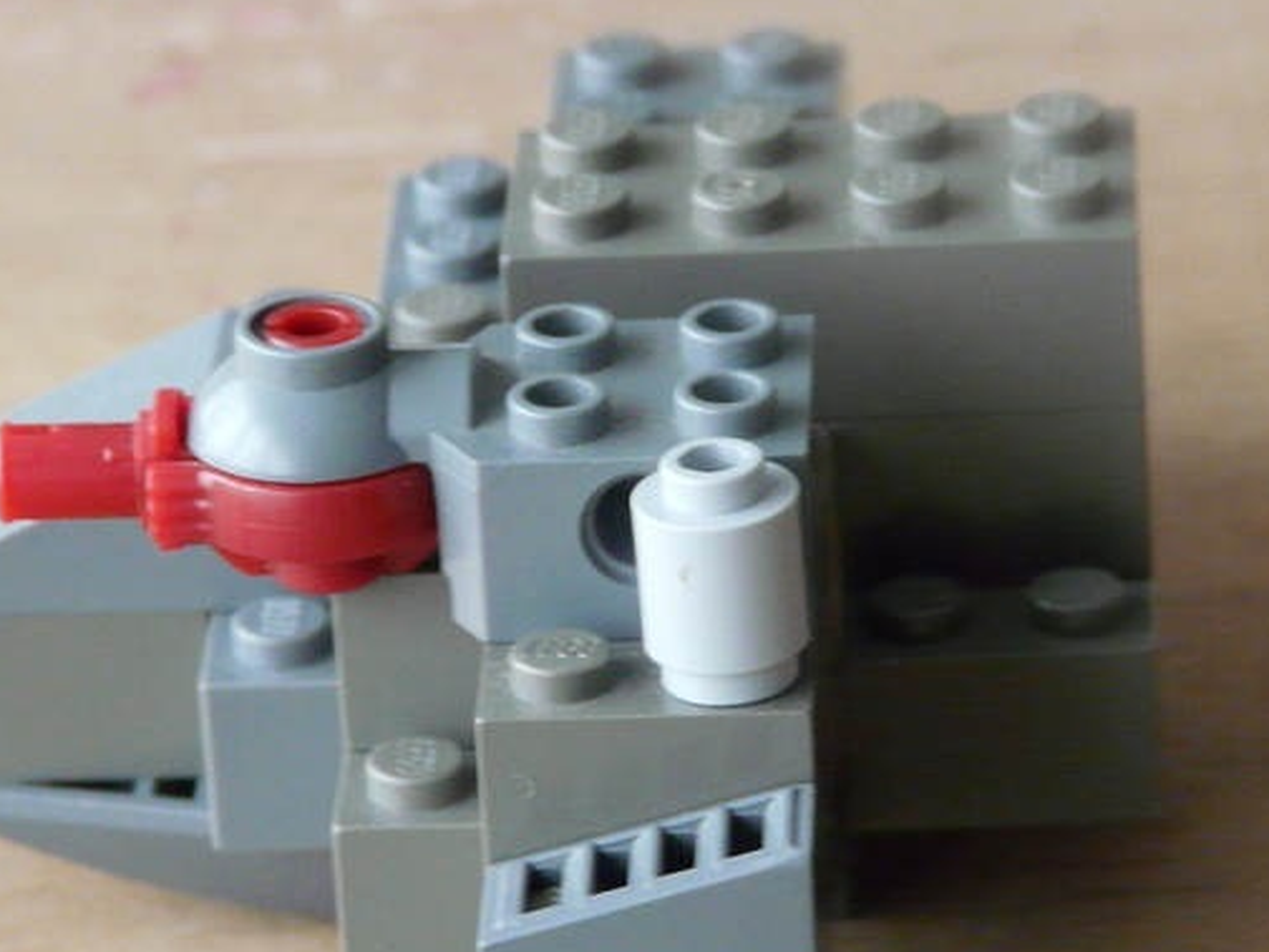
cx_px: 561
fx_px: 8248
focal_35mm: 225
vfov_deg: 6.6
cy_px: 540
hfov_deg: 8.8
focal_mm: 20.6
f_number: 3.6
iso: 400
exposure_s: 1/10
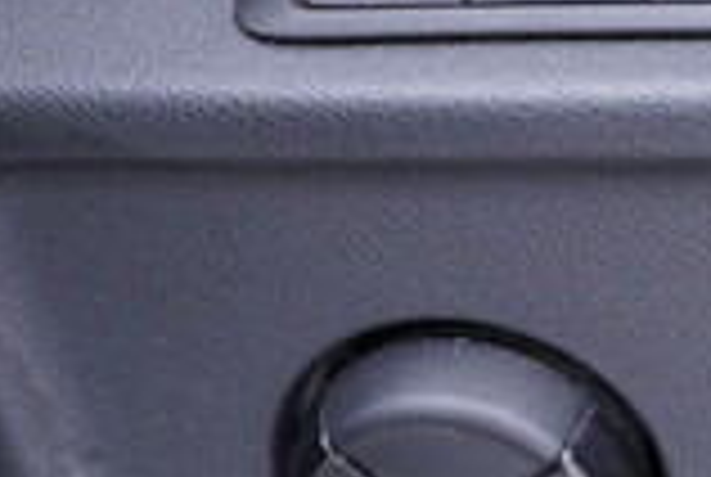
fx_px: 2473
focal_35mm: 125
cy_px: 263
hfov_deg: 15.6
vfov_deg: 11.0
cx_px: 900
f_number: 2.8
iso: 320
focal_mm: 24
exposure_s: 1/40
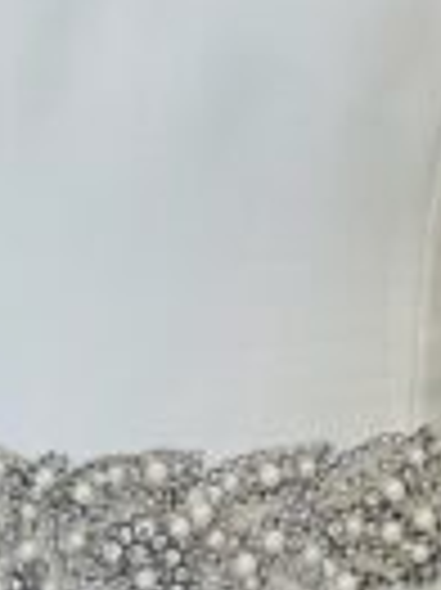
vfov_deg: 21.5
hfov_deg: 17.2
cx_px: 94
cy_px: -101
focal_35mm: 85
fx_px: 1446
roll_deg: -0.7
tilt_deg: -9.7
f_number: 1.6
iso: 40
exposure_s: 1/191
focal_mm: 5.1
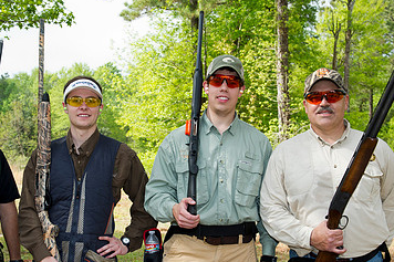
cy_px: 180
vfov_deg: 23.6
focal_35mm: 57
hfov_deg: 35.0
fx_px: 624
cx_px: 168
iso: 400
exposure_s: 1/250
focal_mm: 35
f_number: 7.1
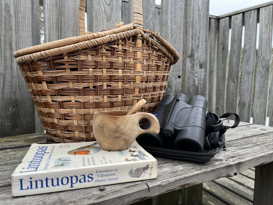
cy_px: 102
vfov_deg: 53.1
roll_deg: +0.8
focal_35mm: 26
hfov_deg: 67.3
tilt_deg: -6.2
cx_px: 136
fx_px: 205
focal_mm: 5.1
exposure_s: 1/527
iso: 50
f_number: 1.6
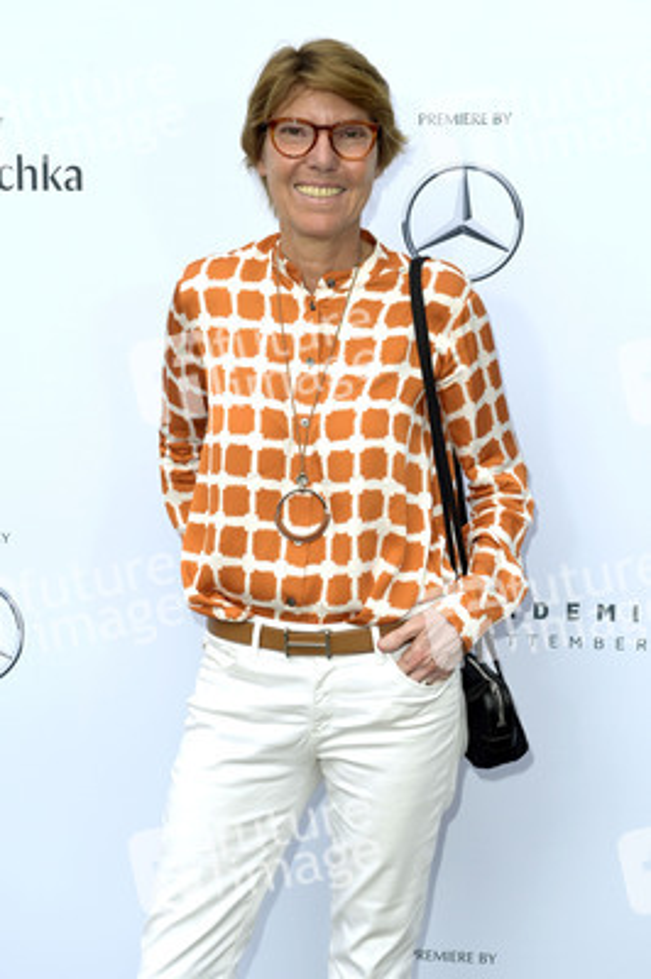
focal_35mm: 58
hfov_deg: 23.3
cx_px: 326
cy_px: 490
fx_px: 1576
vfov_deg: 34.5
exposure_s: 1/250
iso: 640
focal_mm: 58
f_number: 5.6
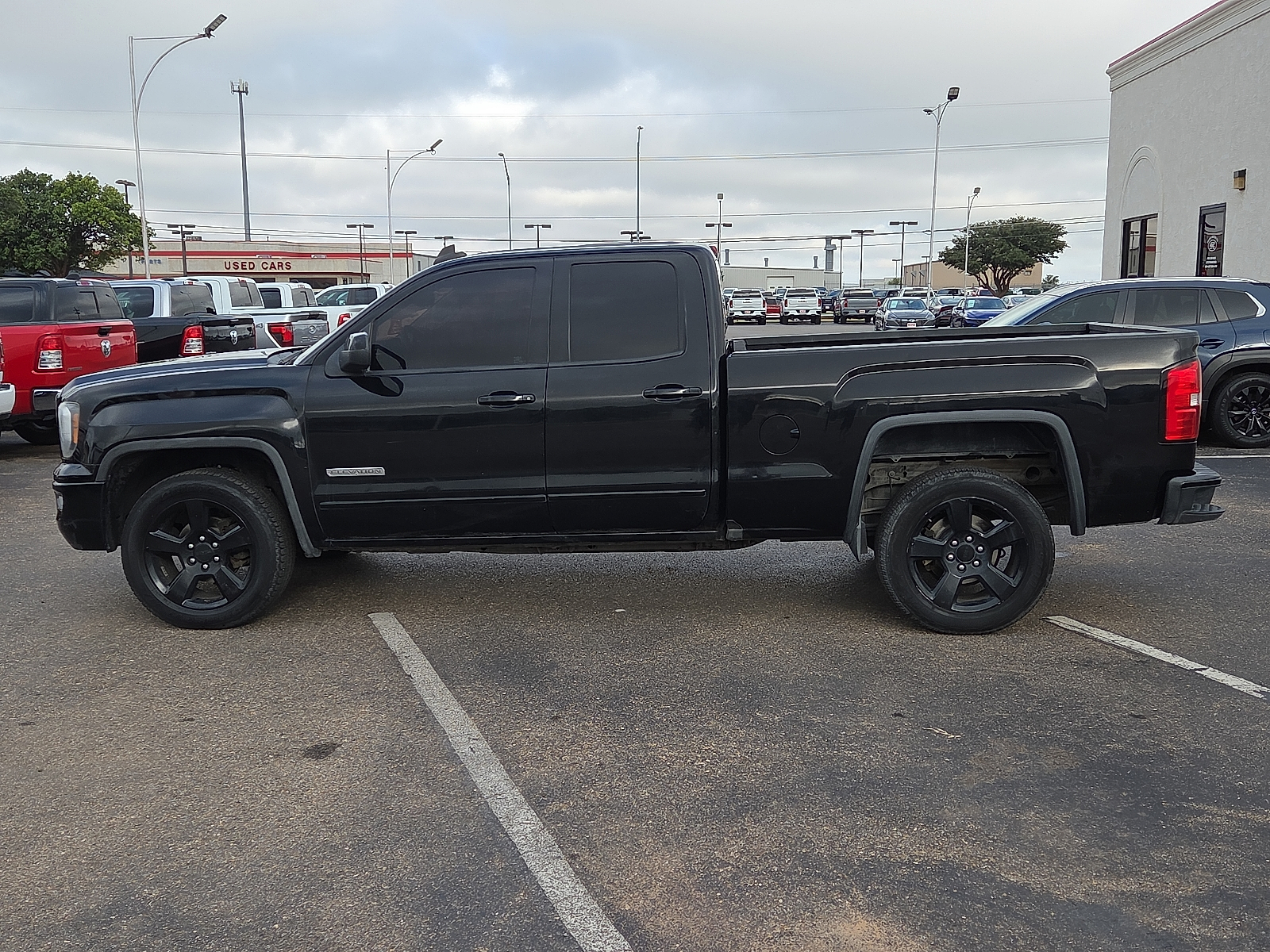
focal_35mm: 35
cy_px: 476
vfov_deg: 40.7
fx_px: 1284
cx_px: 635
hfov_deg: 52.6
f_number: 1.8
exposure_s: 1/2000
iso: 76
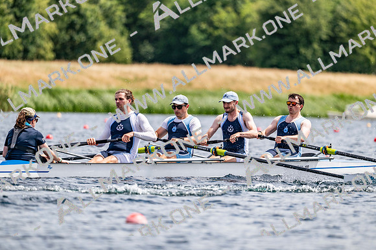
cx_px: 188
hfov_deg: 5.2
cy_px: 125
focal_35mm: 400
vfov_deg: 3.4
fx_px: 4176
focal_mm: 400
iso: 250
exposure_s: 1/2500
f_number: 4.5
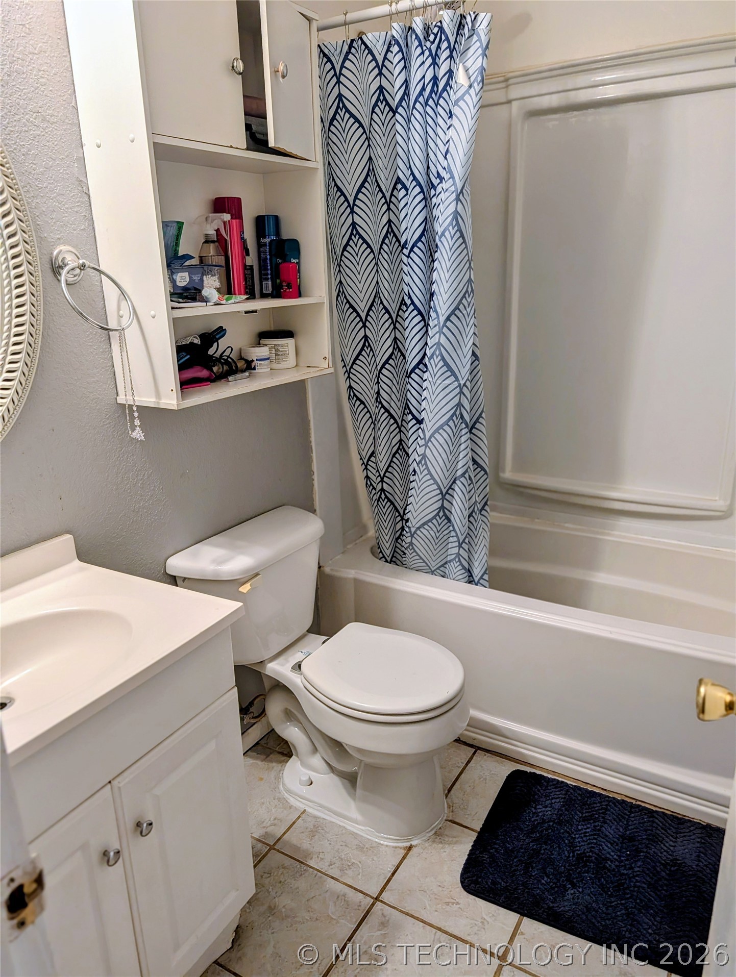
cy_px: 488
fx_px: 679
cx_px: 368
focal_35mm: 24
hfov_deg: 56.9
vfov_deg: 71.5
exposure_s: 1/120
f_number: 1.68
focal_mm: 6.9
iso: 290
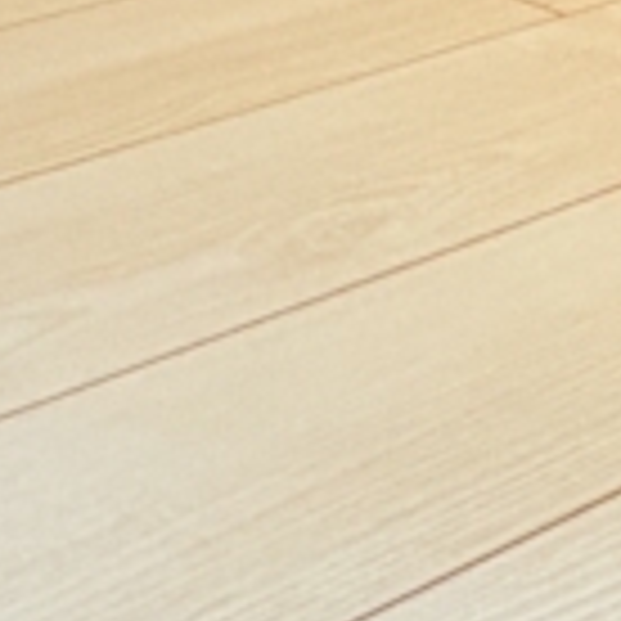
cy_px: -702
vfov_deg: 12.8
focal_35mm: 115
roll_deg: +0.0
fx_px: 2334
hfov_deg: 14.9
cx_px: 641
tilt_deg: -1.0
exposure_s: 1/60
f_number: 2.2
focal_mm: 2.22
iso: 250
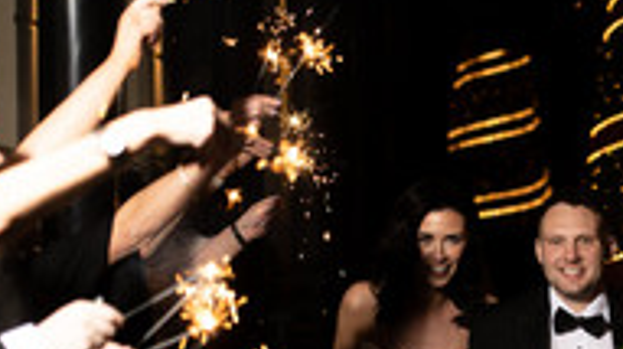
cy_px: 387
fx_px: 3631
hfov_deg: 9.7
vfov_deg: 5.5
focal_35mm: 220
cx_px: 603
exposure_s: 1/125
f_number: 2.8
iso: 250
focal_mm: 100
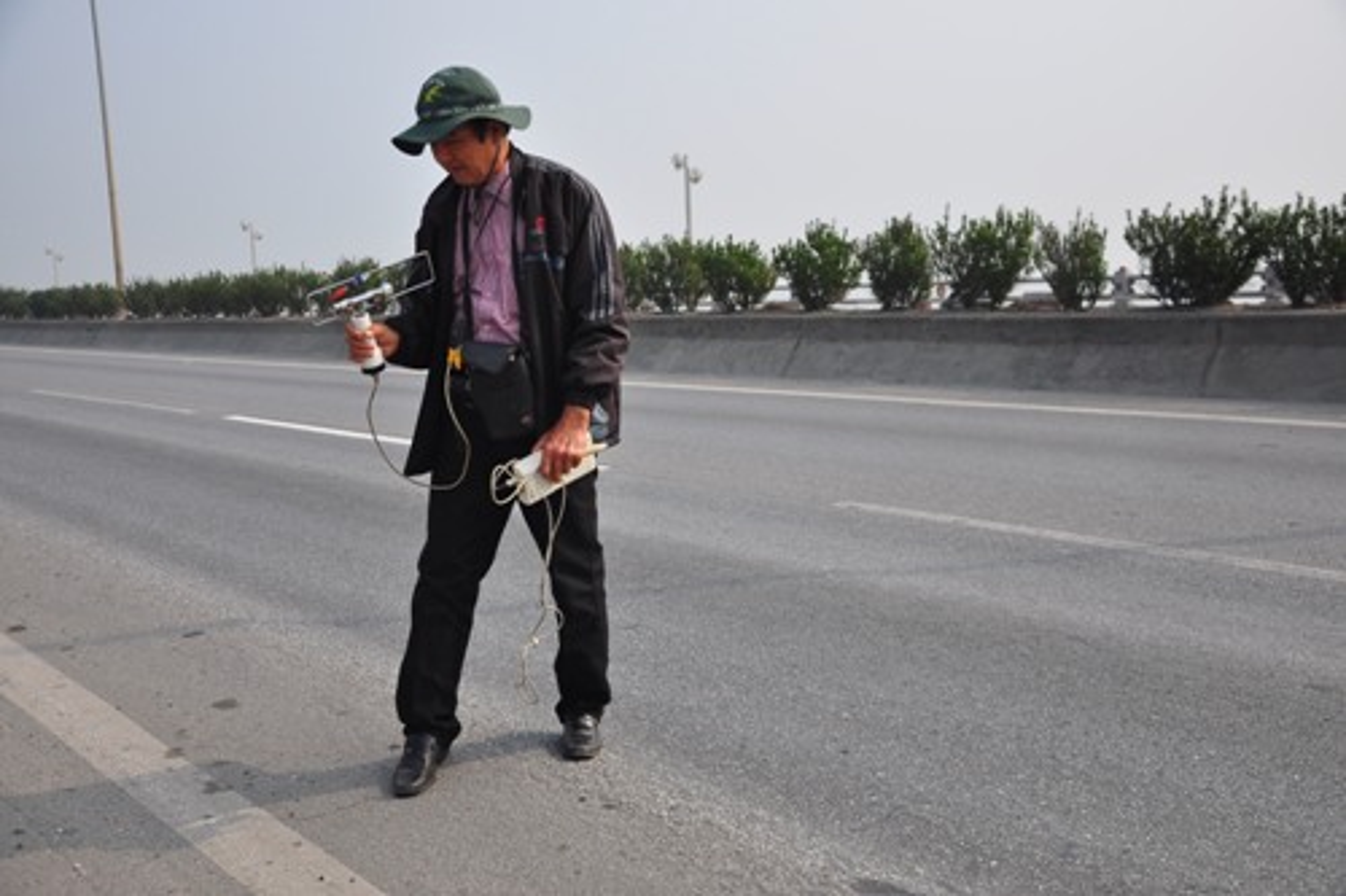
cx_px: 673
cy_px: 448
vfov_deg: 34.2
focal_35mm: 39
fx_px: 1458
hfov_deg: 49.6
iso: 200
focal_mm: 26
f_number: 4
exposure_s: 1/1600
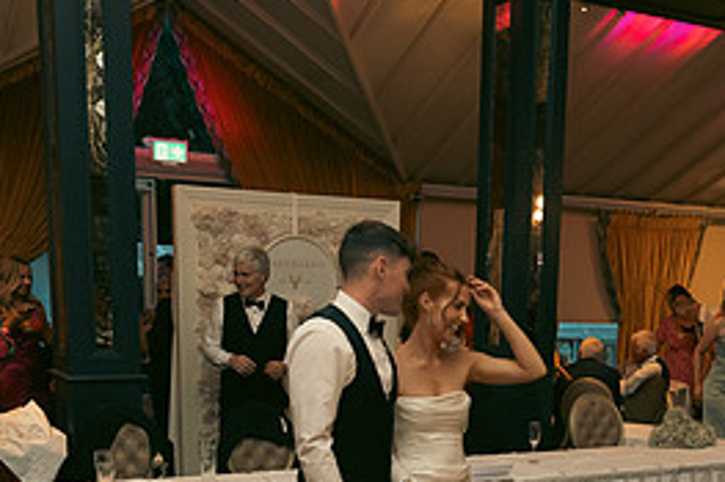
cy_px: 494
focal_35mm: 53
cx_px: 480
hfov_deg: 37.2
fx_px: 1067
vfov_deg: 24.2
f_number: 3.5
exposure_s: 1/200
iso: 2500
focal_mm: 24
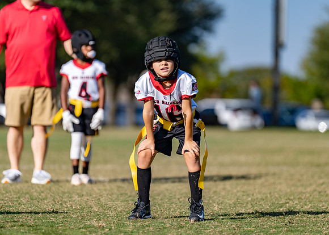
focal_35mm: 291
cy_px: 108
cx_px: 159
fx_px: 2722
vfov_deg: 4.9
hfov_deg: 6.9
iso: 100
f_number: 2.8
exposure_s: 1/2000
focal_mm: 200
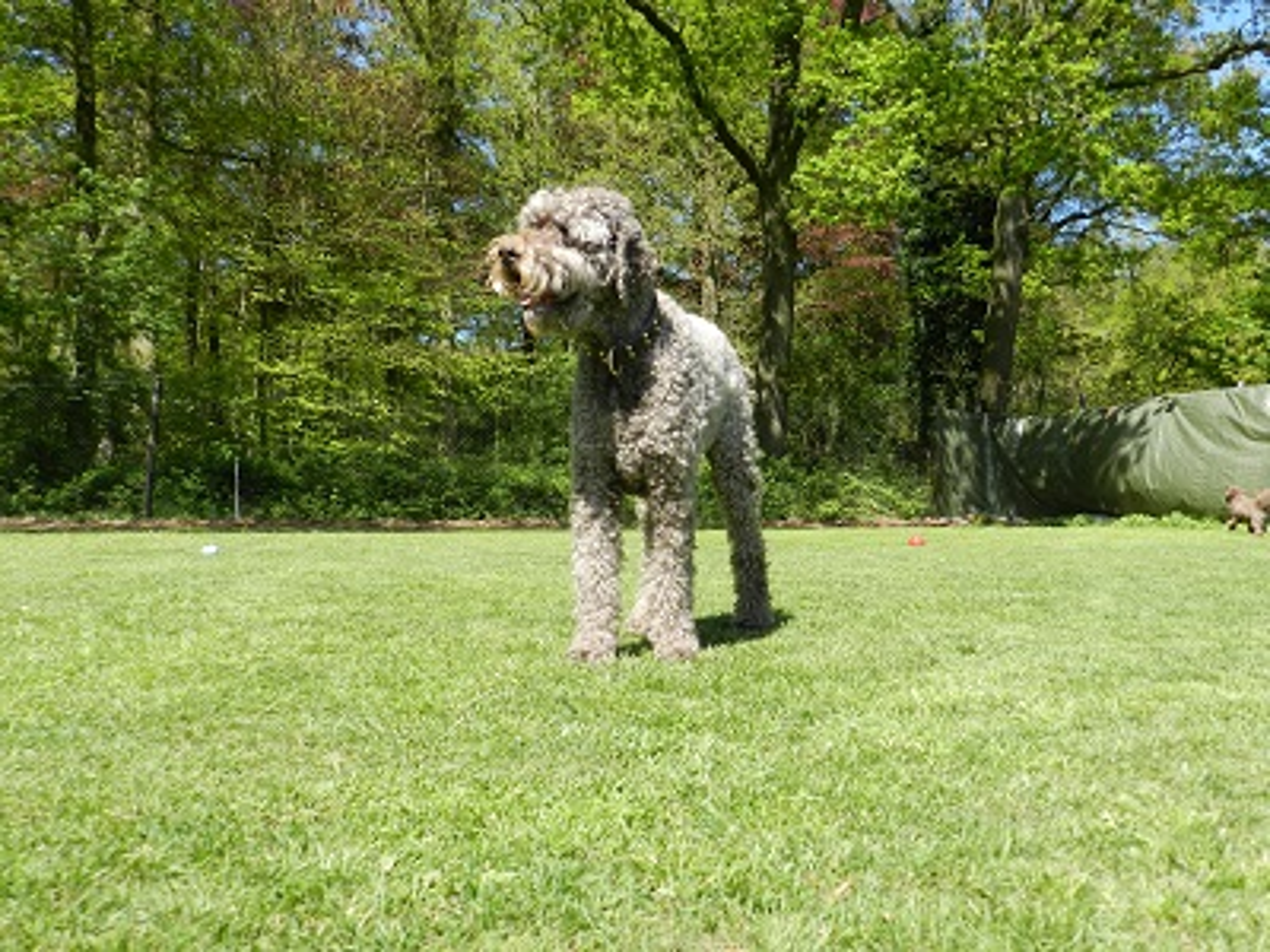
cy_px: 476
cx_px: 635
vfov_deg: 44.2
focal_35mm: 32
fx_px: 1174
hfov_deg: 56.8
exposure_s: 1/500
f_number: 3.7
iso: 160
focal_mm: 5.6
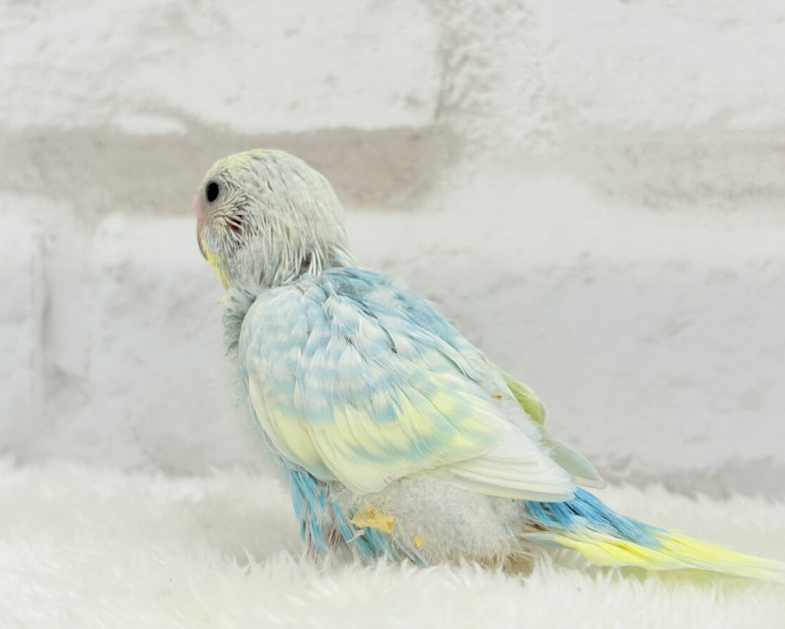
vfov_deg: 27.6
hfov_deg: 34.1
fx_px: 1278
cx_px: 423
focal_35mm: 55
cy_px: 311
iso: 64
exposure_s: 1/100
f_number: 1.6
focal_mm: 5.96
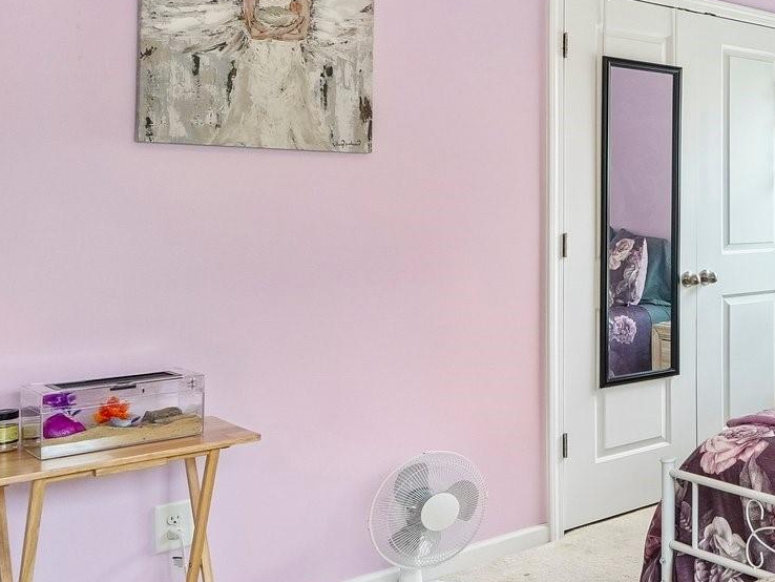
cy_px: 215
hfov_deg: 34.8
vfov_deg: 35.8
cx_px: 976
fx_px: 896
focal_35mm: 40
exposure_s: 1/15
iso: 400
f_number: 8
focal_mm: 10
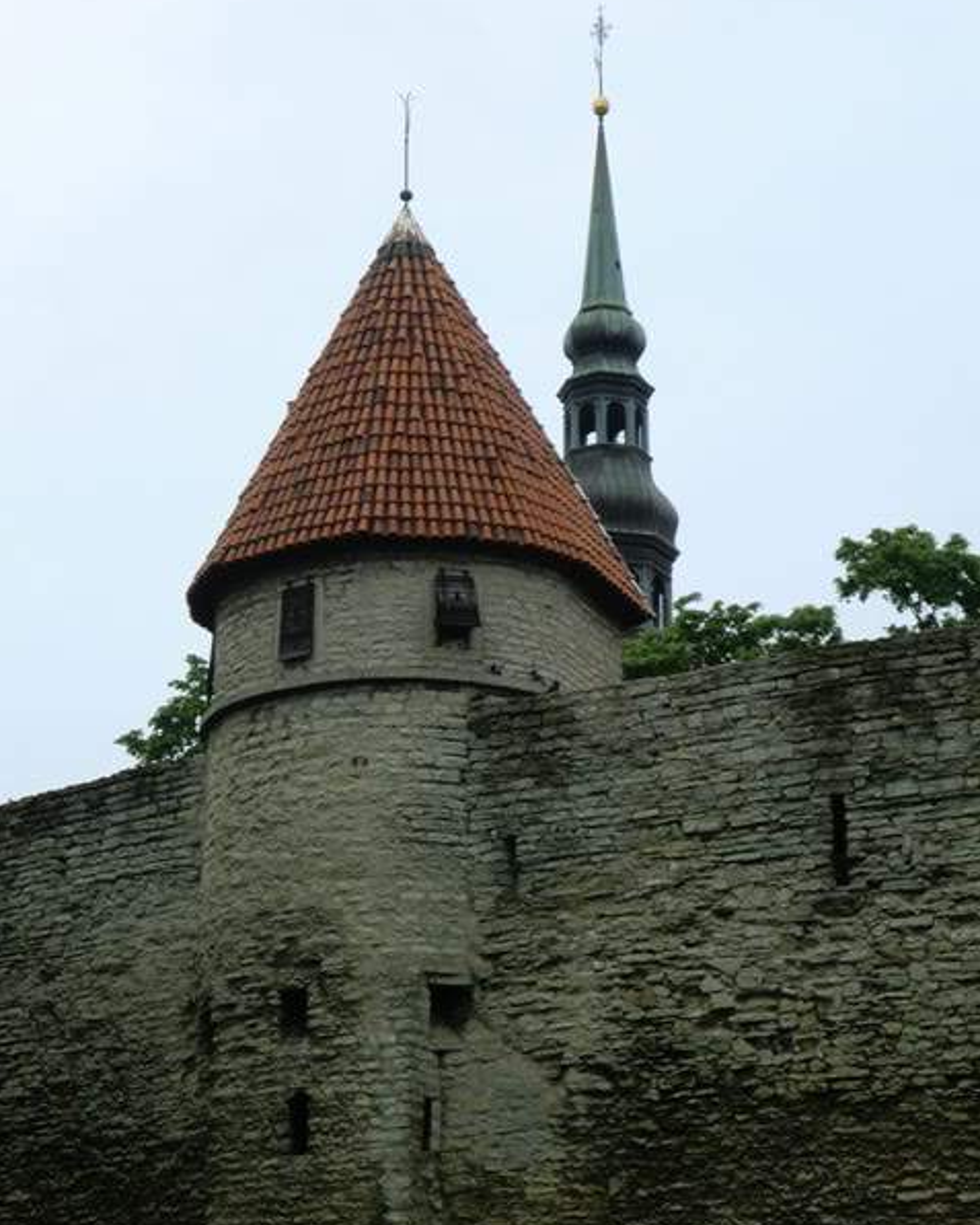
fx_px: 2356
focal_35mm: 65
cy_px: 627
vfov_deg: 29.1
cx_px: 491
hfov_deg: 23.5
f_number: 4.3
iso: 64
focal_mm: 11.16
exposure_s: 1/250
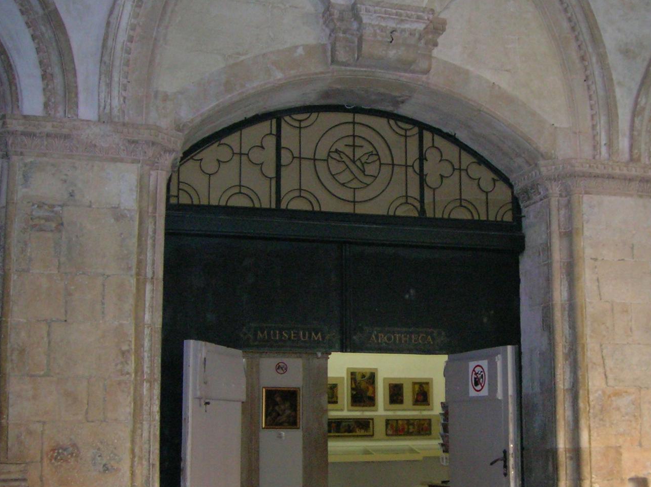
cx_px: 454
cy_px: 305
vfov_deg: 28.4
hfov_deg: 37.0
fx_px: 958
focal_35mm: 51
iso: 200
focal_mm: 5.7
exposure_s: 1/60.1
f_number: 2.9
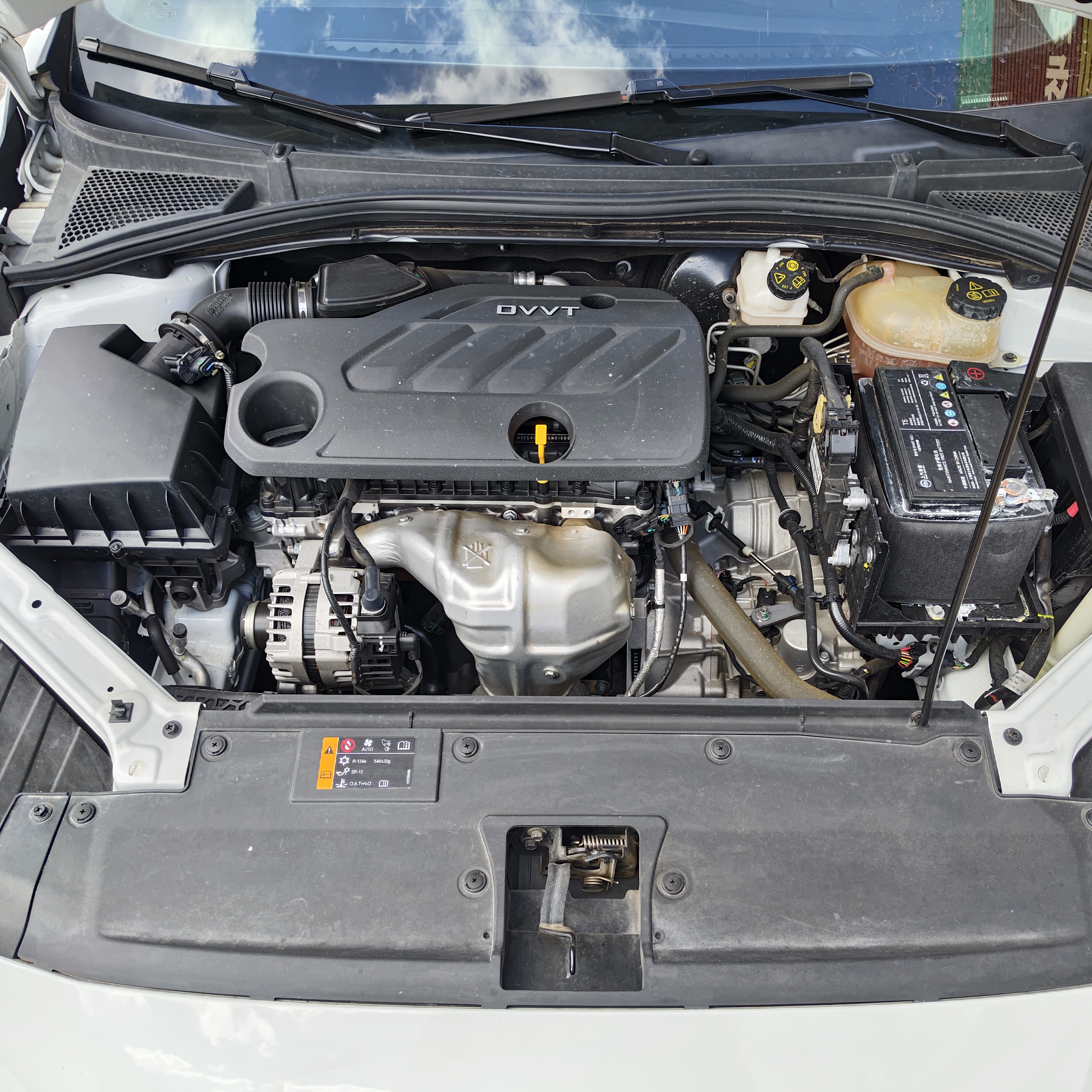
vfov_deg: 57.3
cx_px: 594
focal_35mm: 28
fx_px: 999
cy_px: 562
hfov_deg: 57.2
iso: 71
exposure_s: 1/198
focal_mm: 5.56
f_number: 1.88
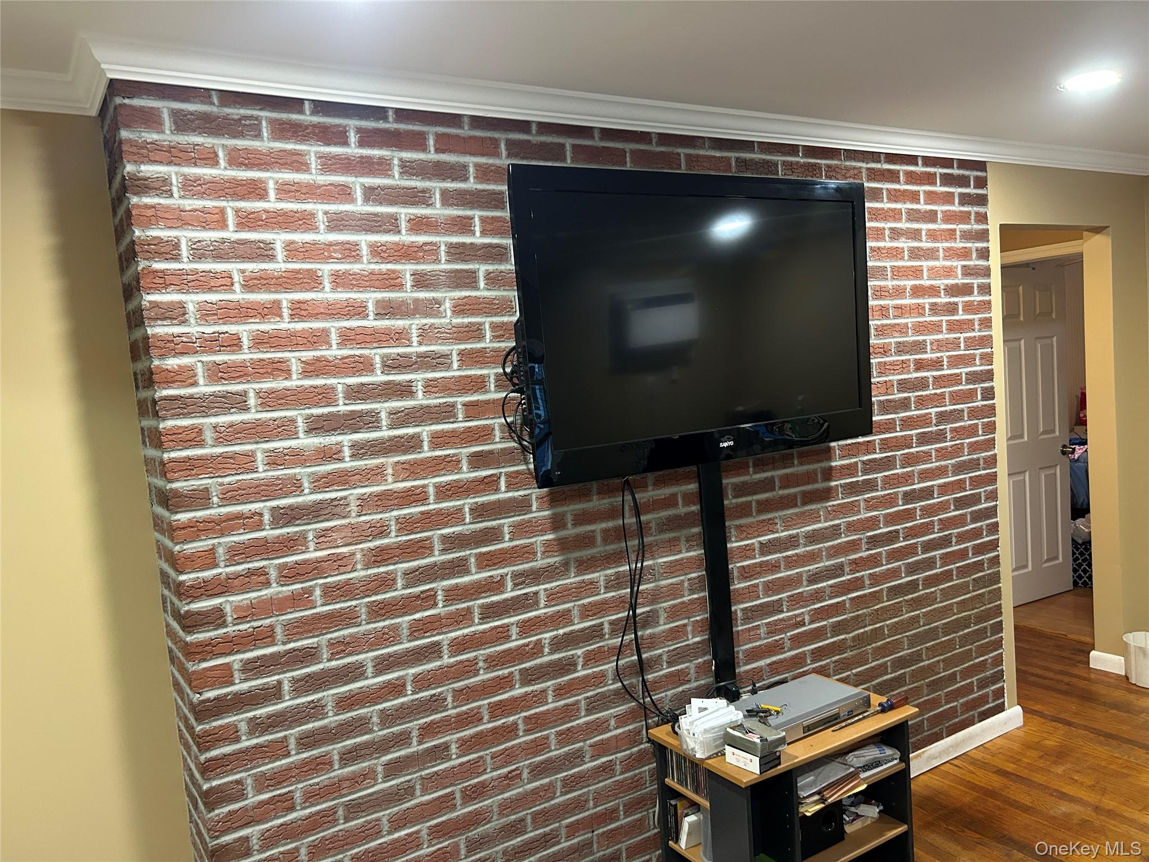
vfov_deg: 53.1
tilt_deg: -5.2
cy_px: 431
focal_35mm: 26
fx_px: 863
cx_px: 574
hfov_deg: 67.3
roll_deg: +4.4
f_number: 1.5
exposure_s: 1/60
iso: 320
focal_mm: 5.7
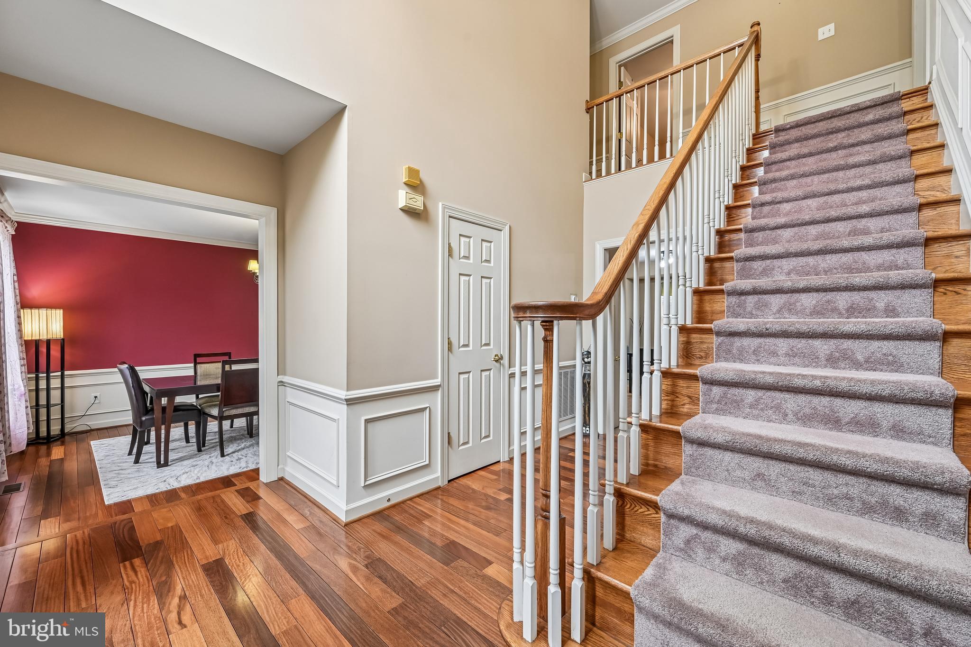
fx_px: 378
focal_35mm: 14
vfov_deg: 81.2
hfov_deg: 104.3
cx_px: 486
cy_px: 324
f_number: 8
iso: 280
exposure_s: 1/15
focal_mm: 14
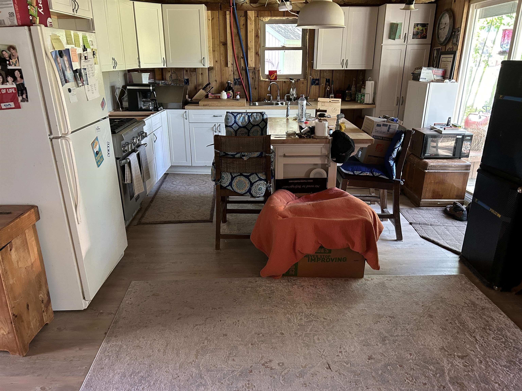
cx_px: 261
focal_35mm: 26
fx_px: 392
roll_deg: +0.4
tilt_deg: -19.5
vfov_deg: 53.1
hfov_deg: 67.3
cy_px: 196
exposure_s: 1/60
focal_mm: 5.7
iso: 400
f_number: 1.5
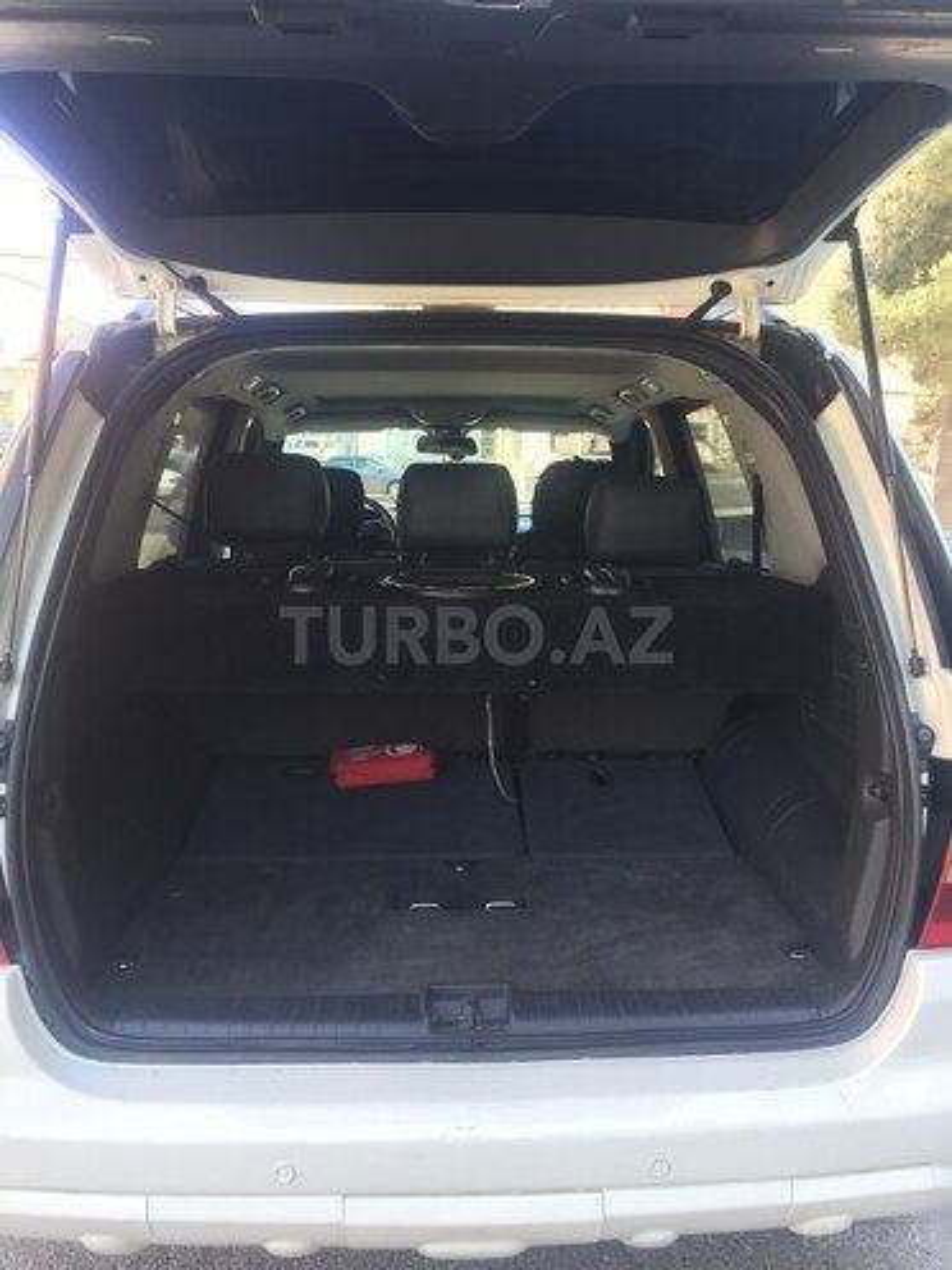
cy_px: 635
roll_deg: -1.0
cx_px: 476
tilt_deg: -5.6
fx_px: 1063
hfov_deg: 48.2
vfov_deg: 61.7
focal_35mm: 29
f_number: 2.2
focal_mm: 4.15
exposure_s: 1/100
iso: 32
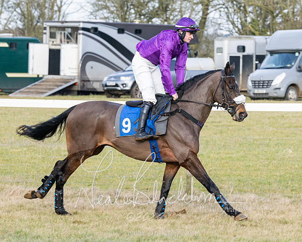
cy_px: 152
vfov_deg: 5.7
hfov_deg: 7.2
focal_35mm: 270
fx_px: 2415
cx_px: 177
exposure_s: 1/800
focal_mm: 125
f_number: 5
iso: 400
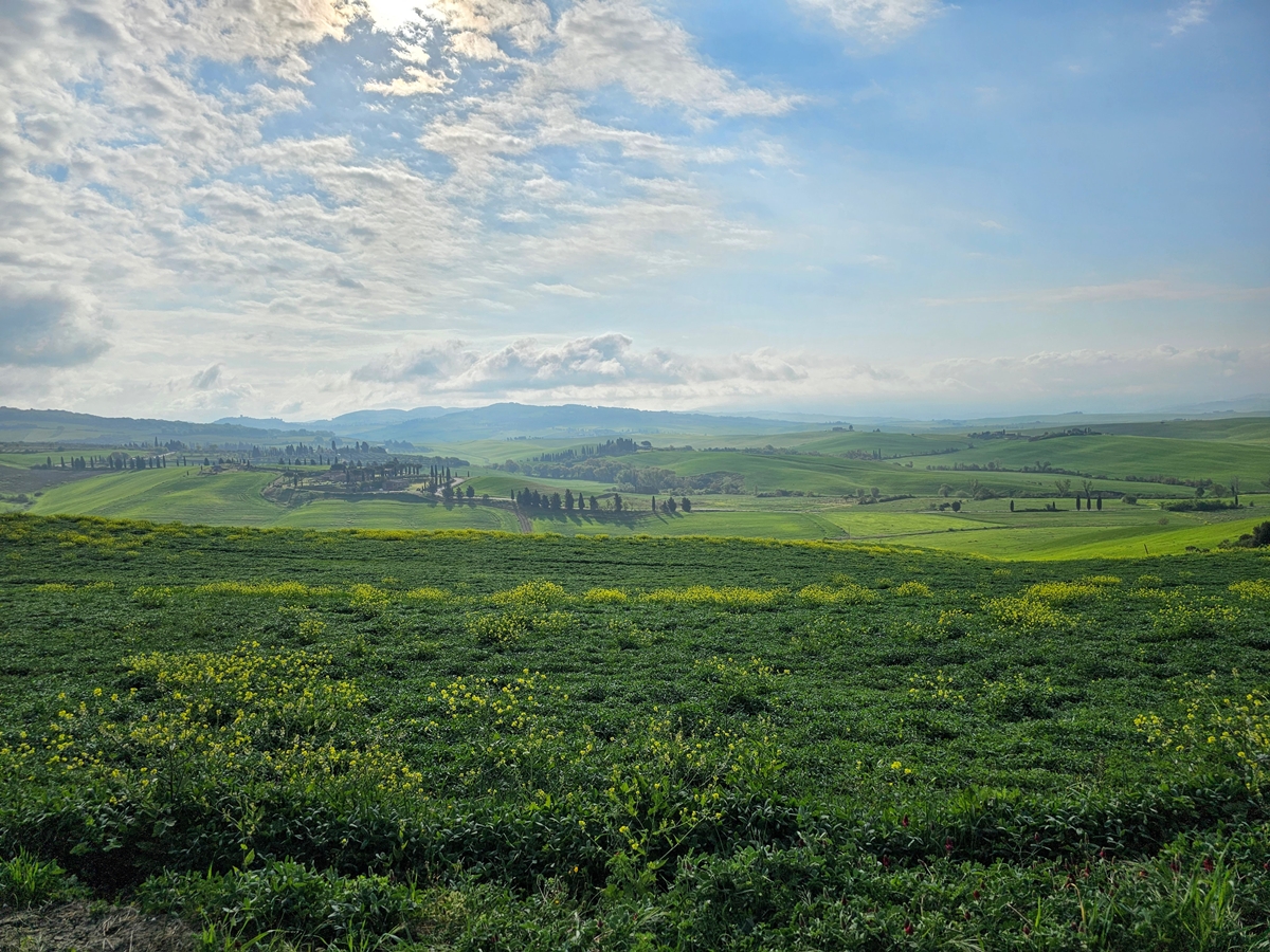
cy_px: 476
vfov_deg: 58.9
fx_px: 844
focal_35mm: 23
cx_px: 635
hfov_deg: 73.9
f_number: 1.7
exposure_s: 1/3282
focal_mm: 6.3
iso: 10
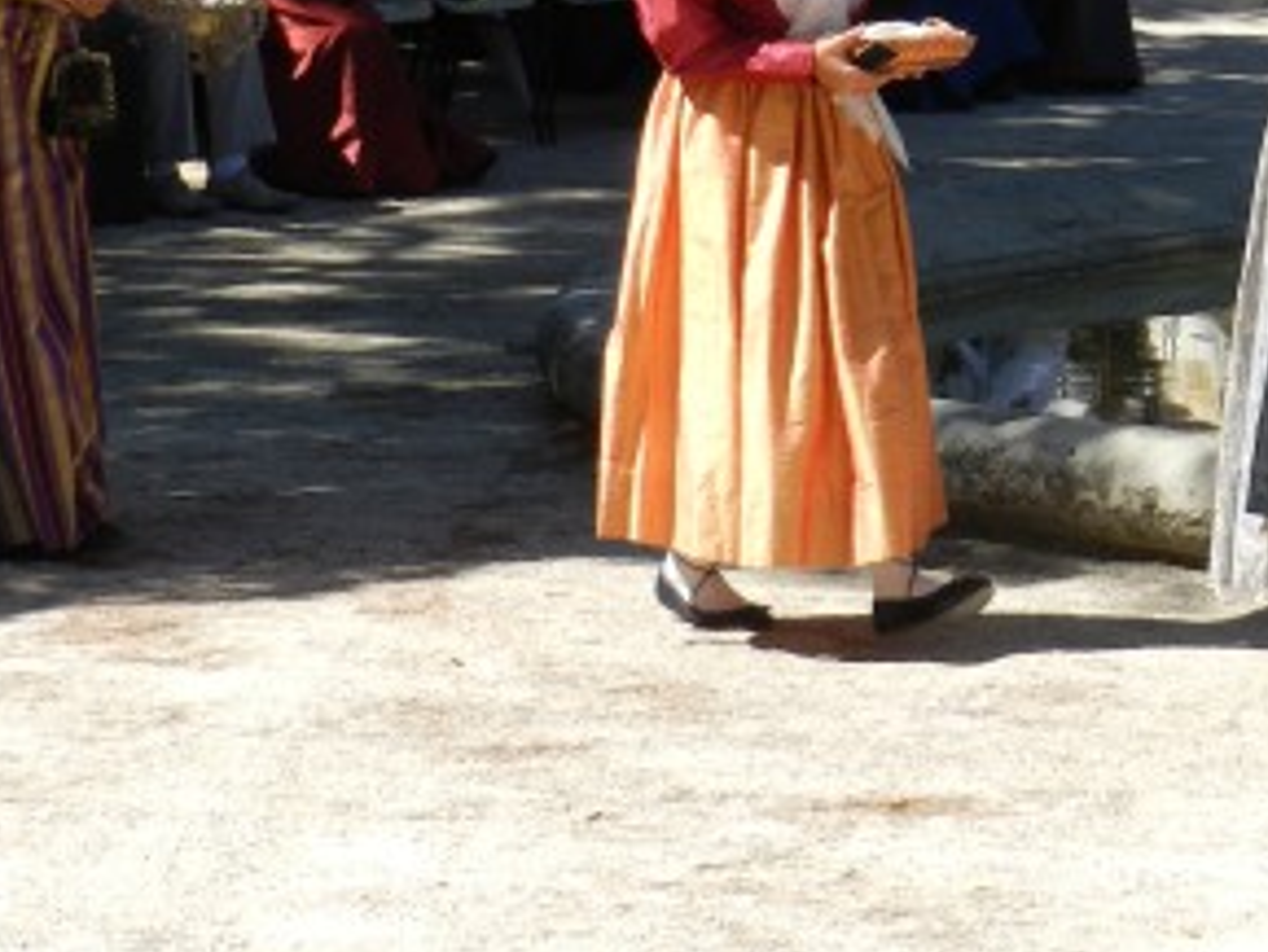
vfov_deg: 7.9
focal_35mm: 186
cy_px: -92
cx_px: 1224
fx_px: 6816
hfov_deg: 10.6
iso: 160
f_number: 4.4
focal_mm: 14.9
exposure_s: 1/800
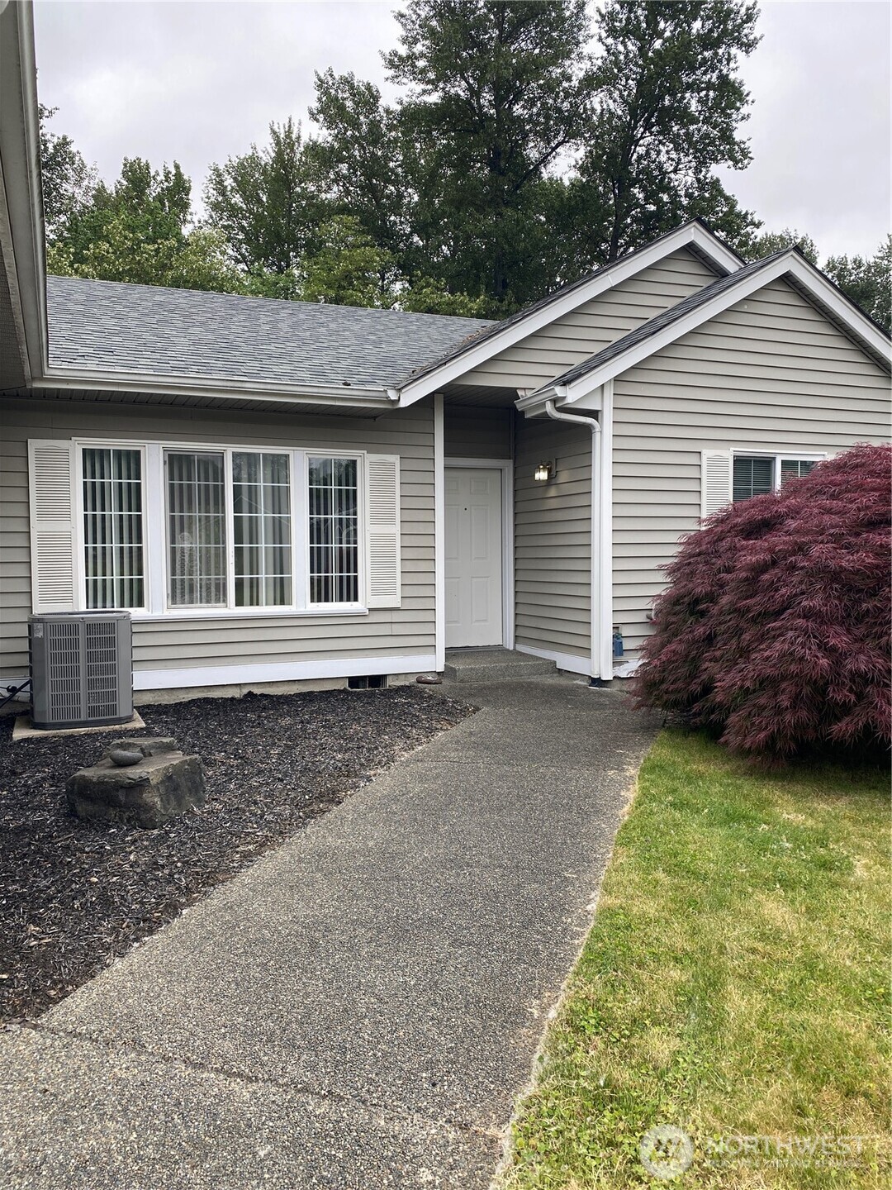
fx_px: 893
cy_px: 595
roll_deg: +0.9
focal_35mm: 26
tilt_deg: -1.4
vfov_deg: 67.3
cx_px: 446
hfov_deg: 53.1
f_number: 1.8
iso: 32
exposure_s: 1/405
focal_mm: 4.25
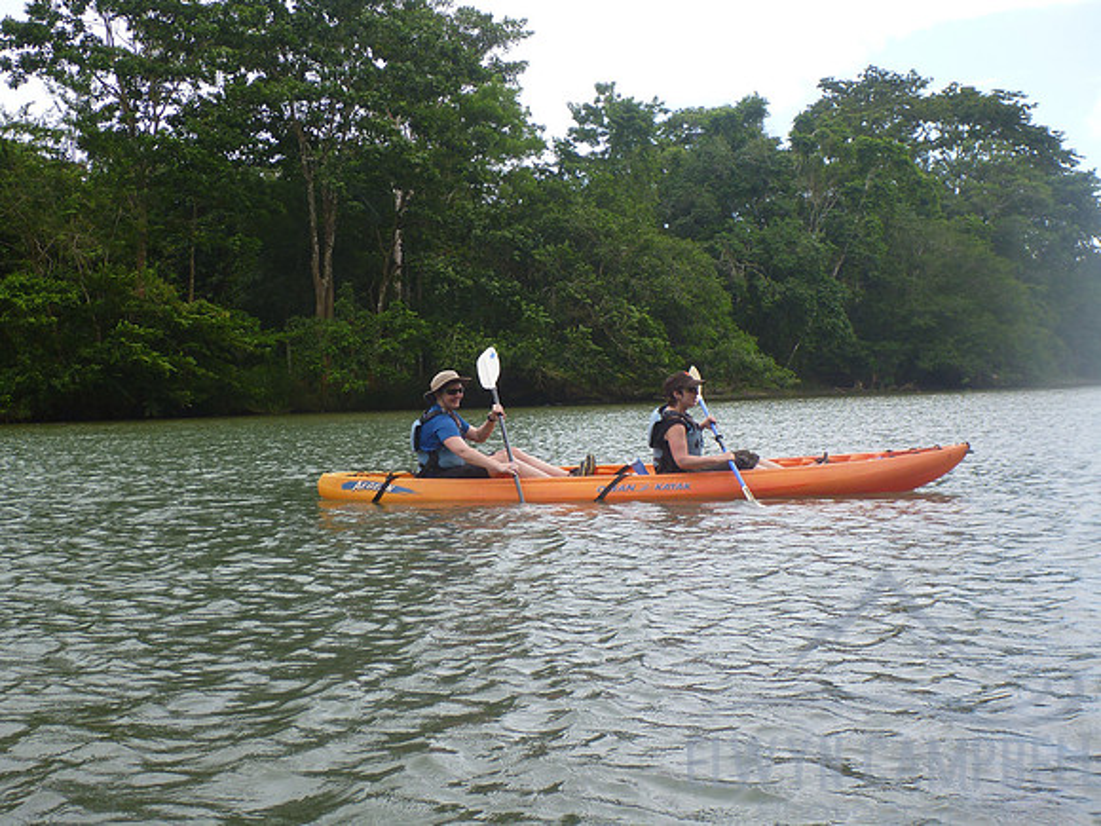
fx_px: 1399
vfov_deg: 32.9
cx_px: 550
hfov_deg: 42.9
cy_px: 413
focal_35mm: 44
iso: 100
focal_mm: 7.8
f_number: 4.3
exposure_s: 1/250
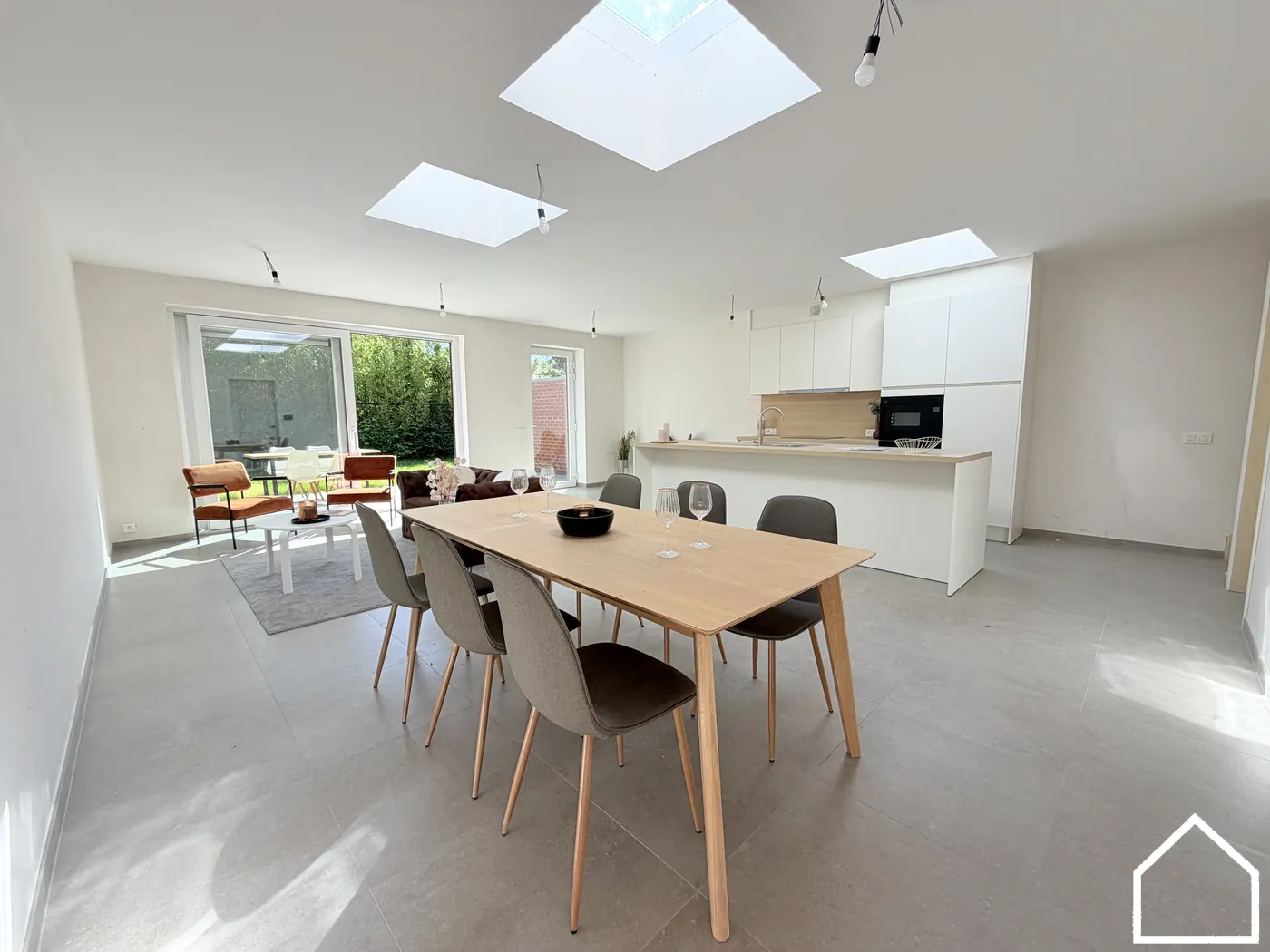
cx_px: 635
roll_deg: +0.0
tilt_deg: -5.7
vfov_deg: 85.7
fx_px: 514
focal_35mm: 14
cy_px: 476
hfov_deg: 102.1
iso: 40
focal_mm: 2.22
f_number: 2.2
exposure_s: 1/241
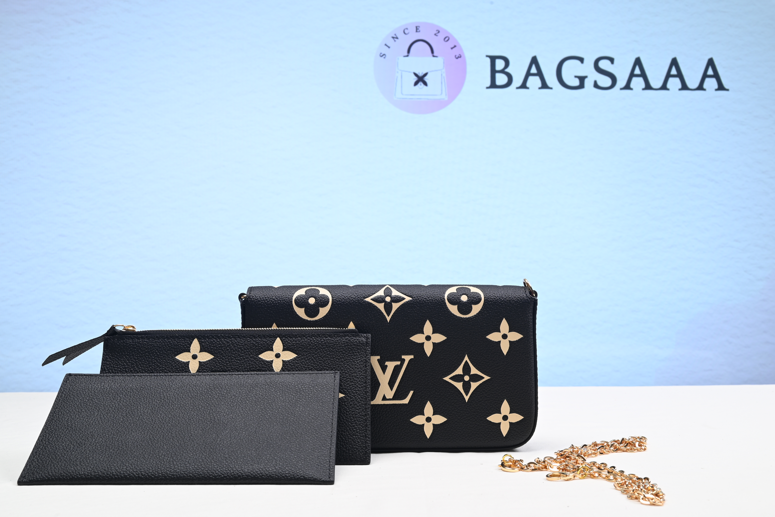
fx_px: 840
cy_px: 258
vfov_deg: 34.2
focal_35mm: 39
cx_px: 388
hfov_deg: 49.5
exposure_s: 1/2
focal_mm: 39
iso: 100
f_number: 16
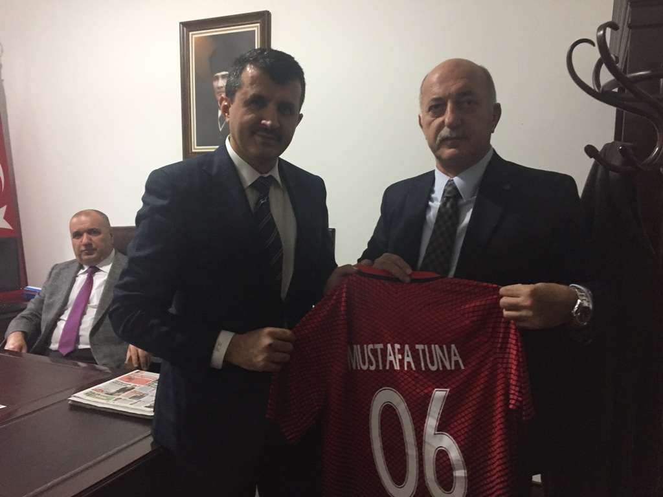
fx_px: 555
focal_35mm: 29
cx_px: 332
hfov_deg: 61.7
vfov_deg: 48.2
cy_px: 248
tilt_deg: -6.2
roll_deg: -1.2
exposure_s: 1/17
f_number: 2.2
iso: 250
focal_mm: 4.15
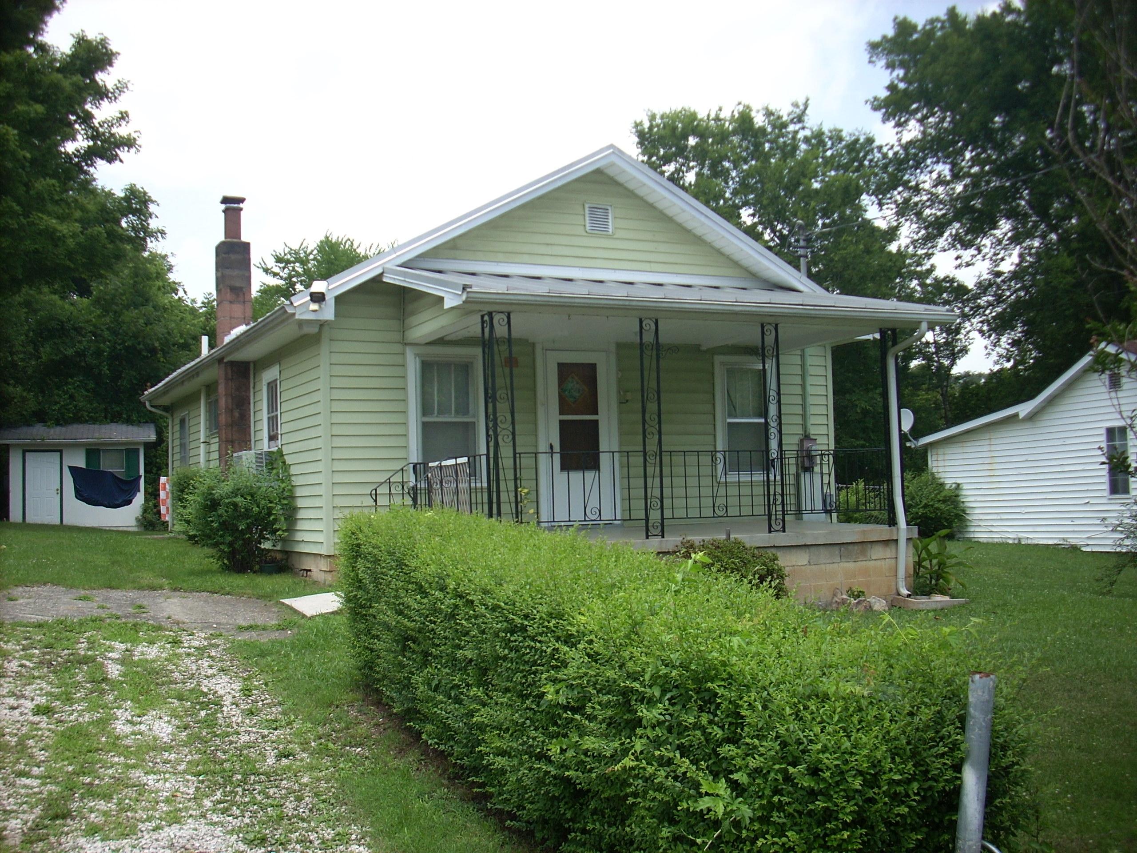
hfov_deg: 50.1
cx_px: 568
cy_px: 426
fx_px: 1215
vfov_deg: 38.7
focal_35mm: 37
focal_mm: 6.2
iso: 64
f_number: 2.8
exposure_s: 1/458
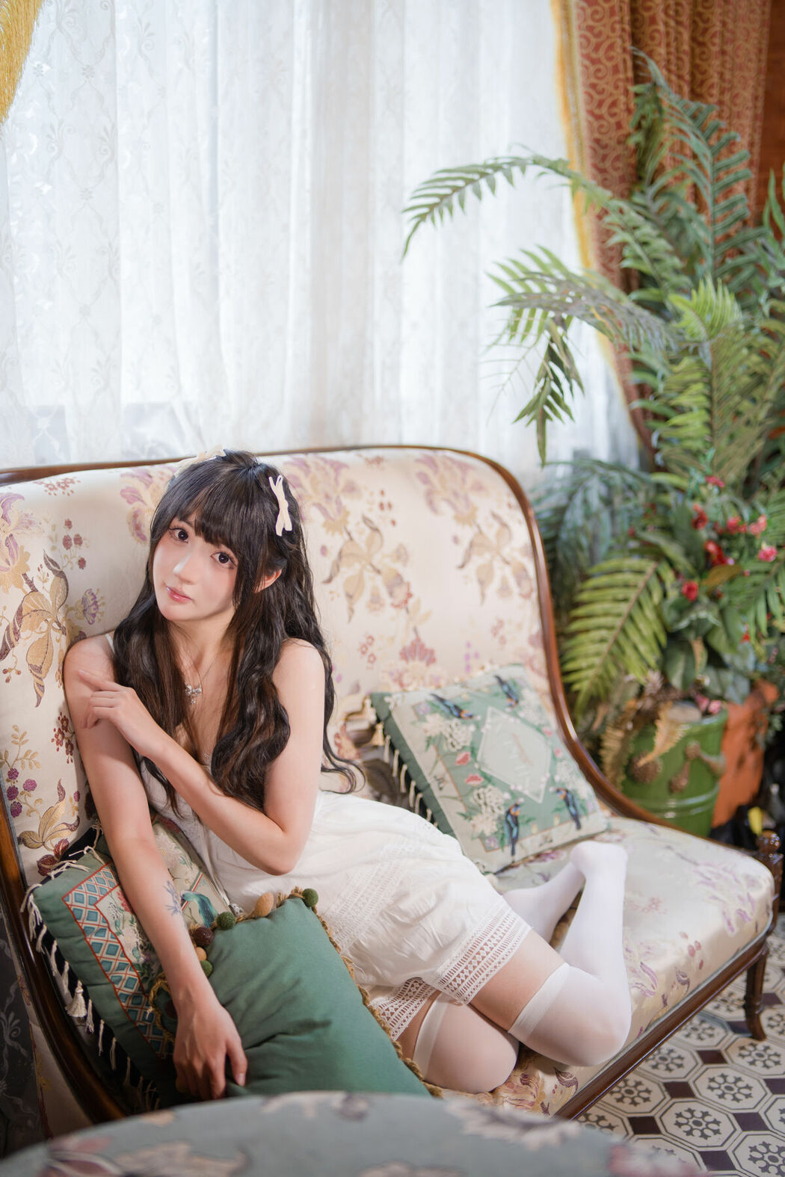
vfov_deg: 54.4
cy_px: 588
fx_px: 1145
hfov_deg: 37.9
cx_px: 392
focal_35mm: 35
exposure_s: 1/125
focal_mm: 35
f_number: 1.4
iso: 250
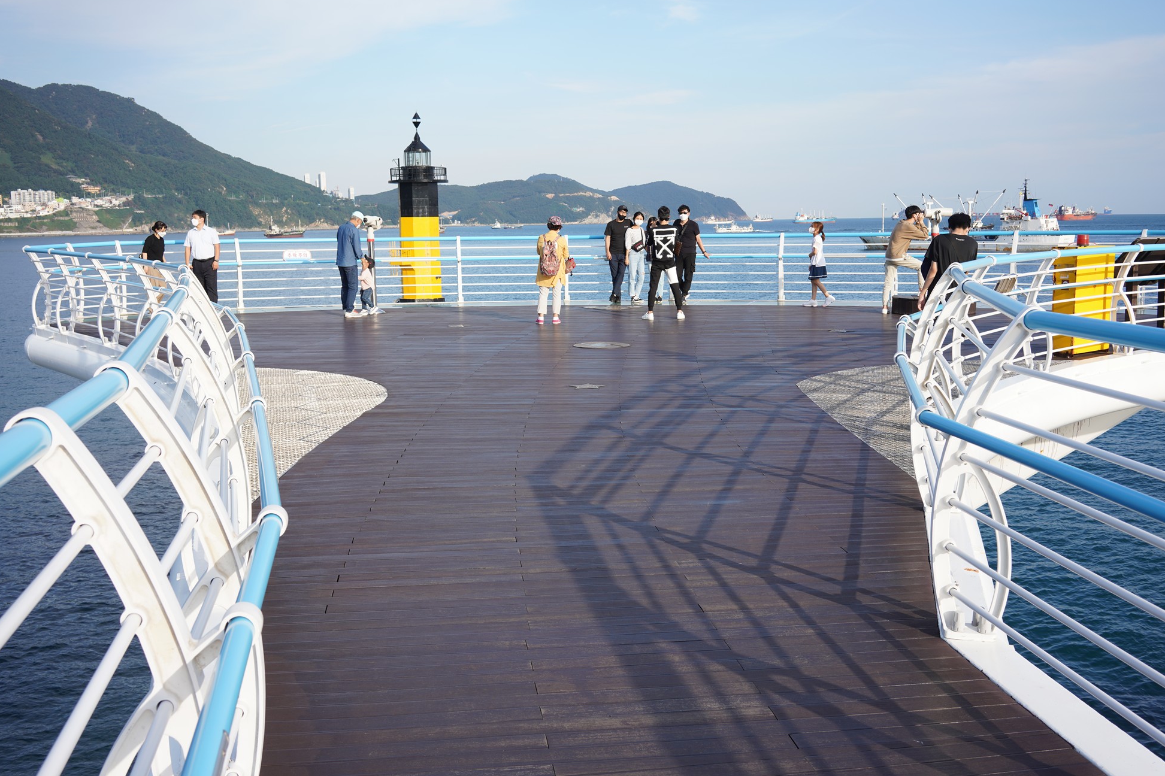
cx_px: 574
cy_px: 381
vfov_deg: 36.9
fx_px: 1165
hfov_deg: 53.1
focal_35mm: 36
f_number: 7.1
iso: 100
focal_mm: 35
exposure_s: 1/160
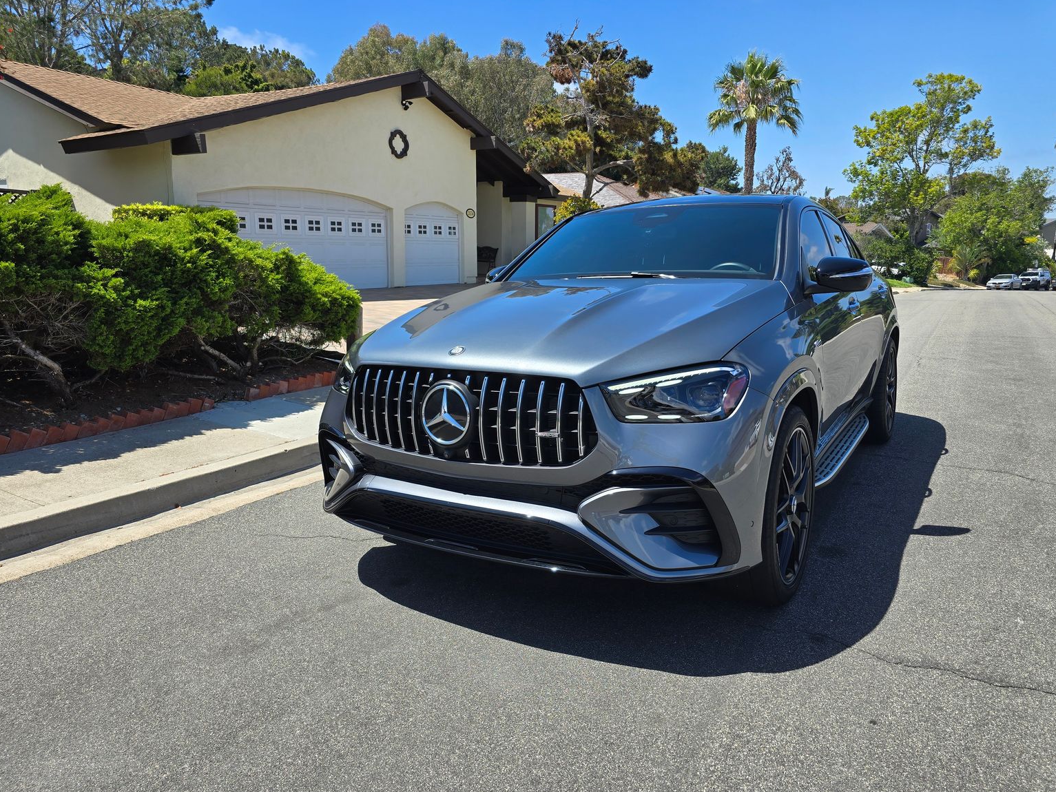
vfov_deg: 56.8
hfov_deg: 71.6
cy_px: 397
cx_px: 534
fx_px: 732
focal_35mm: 24
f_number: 1.7
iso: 12
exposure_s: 1/525
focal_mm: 6.3
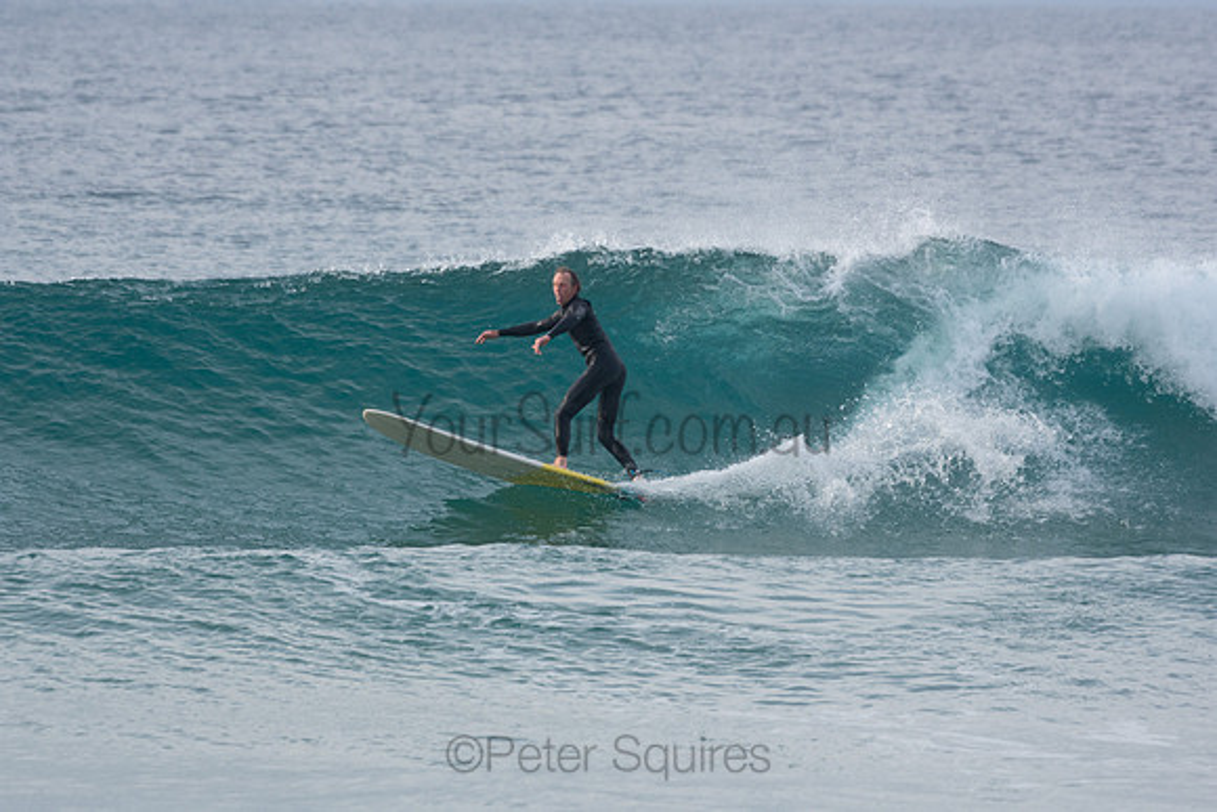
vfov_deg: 2.9
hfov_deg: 4.3
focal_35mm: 480
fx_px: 16230
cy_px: 406
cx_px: 608
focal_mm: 320
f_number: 5.6
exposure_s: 1/1600
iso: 640
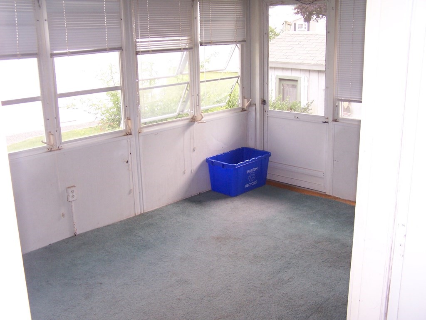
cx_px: 213
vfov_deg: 37.7
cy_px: 160
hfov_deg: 49.0
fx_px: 468
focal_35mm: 38
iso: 140
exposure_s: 1/100
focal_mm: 6.3
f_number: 2.8
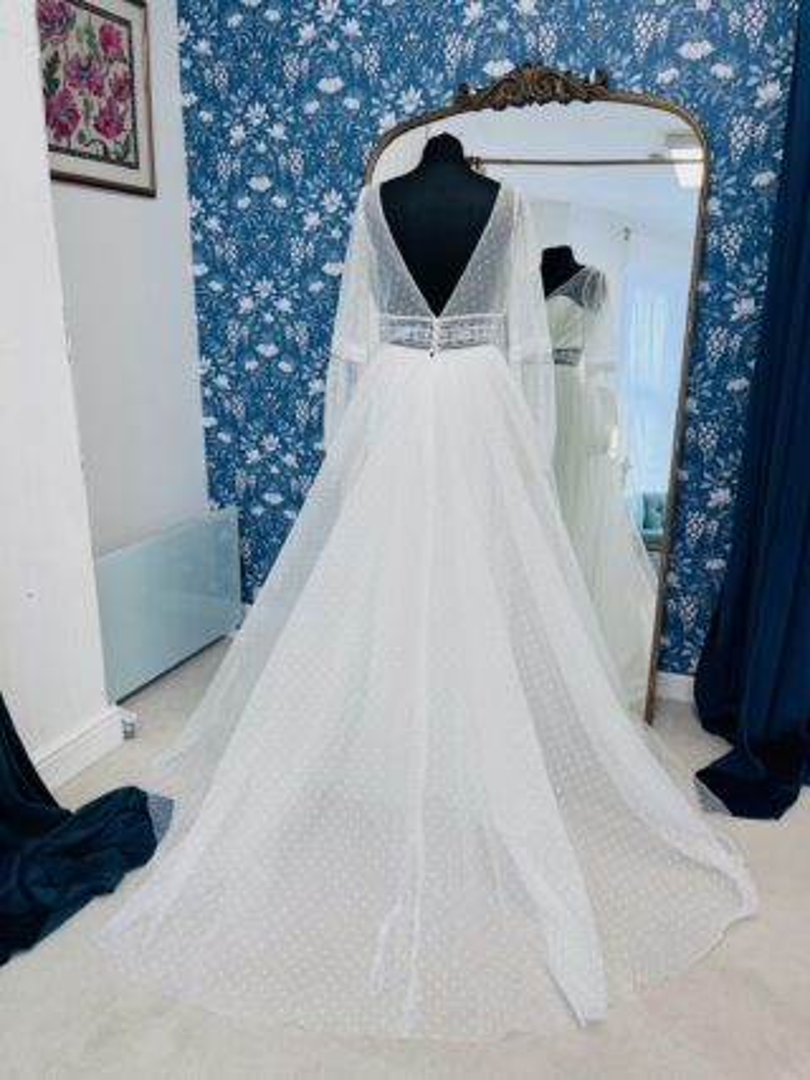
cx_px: 405
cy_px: 540
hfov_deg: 53.0
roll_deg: +1.3
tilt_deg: -16.0
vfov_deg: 67.3
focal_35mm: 26
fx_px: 812
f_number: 1.6
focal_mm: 5.1
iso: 40
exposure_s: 1/100
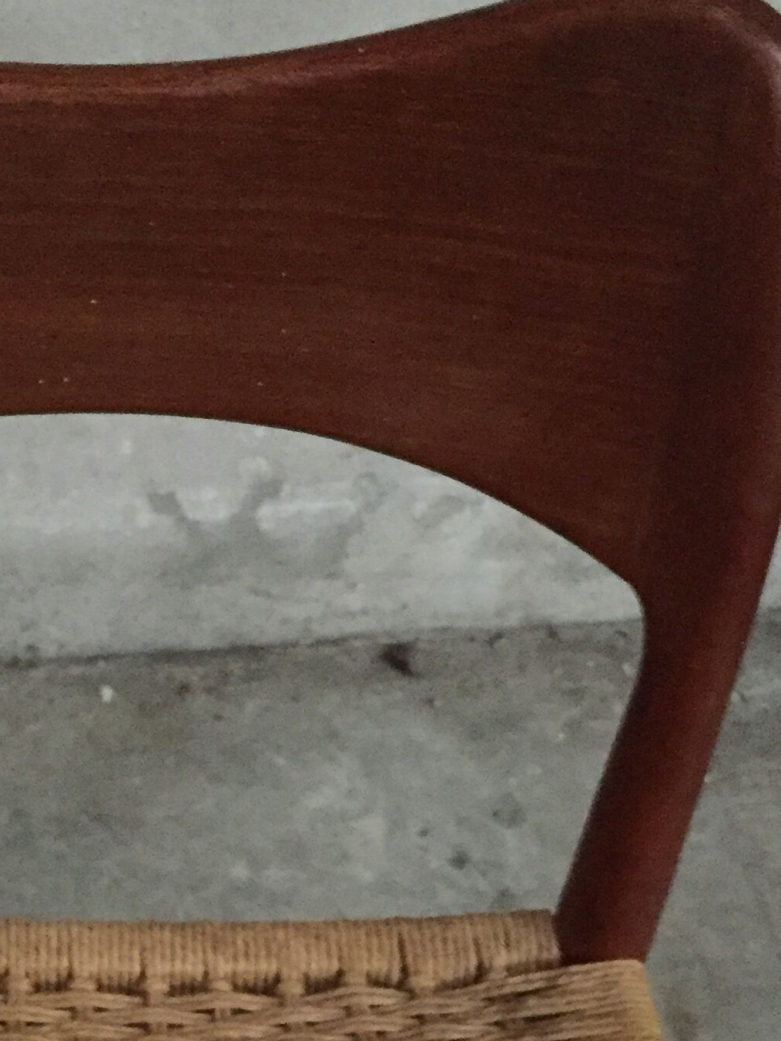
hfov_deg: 20.4
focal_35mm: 70
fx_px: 2106
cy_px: 986
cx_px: 2
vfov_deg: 26.6
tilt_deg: -48.6
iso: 640
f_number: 2.2
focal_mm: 4.15
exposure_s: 1/17
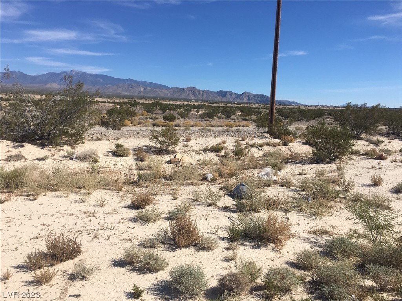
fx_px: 337
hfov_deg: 61.7
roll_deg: -0.7
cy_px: 150
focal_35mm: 29
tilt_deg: -4.6
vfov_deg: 48.2
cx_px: 201
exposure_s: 1/2747
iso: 25
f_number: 2.2
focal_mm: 4.15
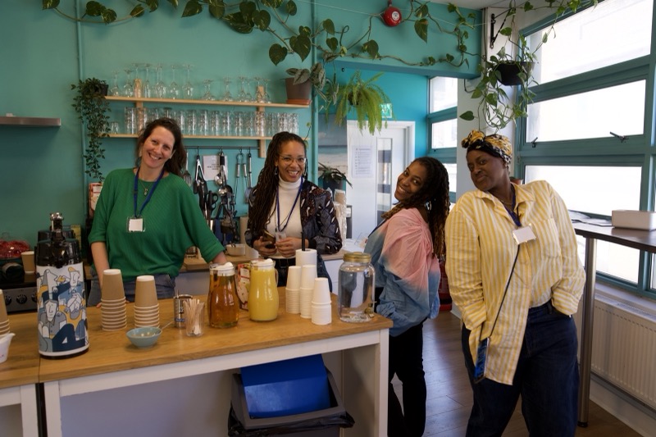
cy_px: 218
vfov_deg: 44.9
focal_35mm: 29
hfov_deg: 63.7
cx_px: 328
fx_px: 528
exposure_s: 1/160
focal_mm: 29
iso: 500
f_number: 4
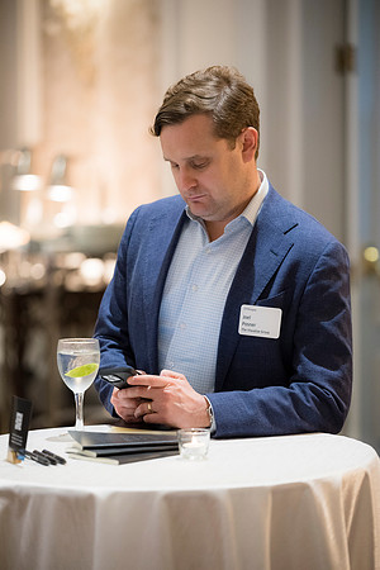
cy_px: 285
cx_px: 190
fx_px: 2137
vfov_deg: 15.2
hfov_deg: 10.2
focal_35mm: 135
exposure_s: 1/125
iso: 1600
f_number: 2.8
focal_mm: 135
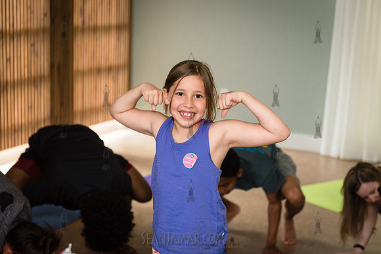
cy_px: 127
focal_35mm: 70
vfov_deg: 19.5
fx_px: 741
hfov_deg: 28.8
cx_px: 190
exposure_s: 1/640
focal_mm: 70
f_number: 4
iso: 1600
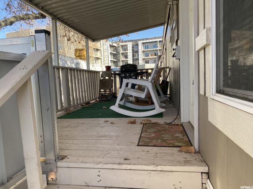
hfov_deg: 67.3
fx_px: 190
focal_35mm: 26
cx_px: 126
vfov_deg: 53.1
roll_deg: +1.7
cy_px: 94
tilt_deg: -4.9
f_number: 1.8
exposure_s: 1/539
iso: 32
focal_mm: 4.25
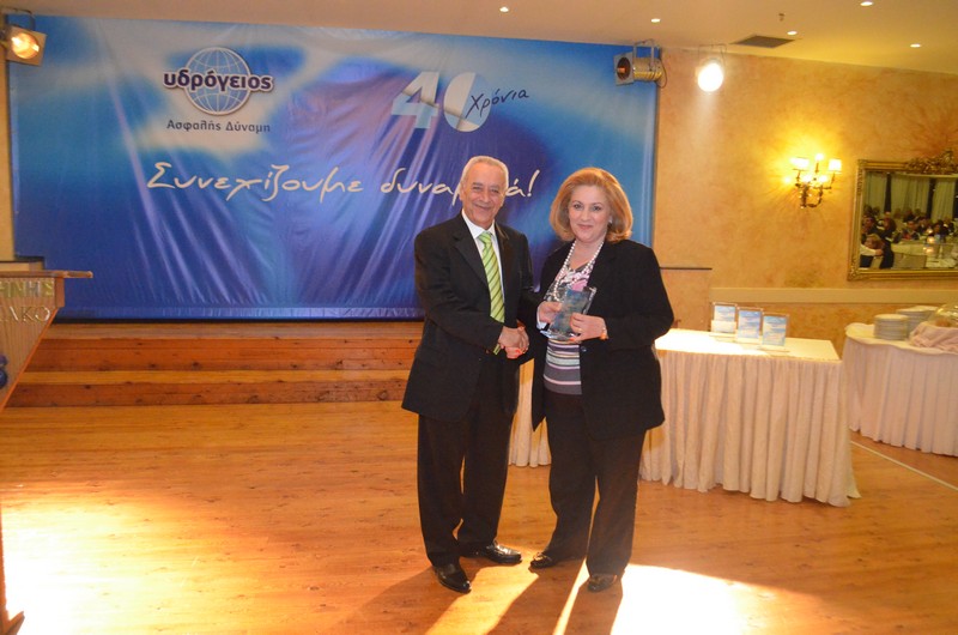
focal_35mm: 27
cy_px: 318
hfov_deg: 67.5
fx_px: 717
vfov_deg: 47.7
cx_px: 479
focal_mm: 18
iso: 6400
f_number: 3.5
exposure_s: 1/180
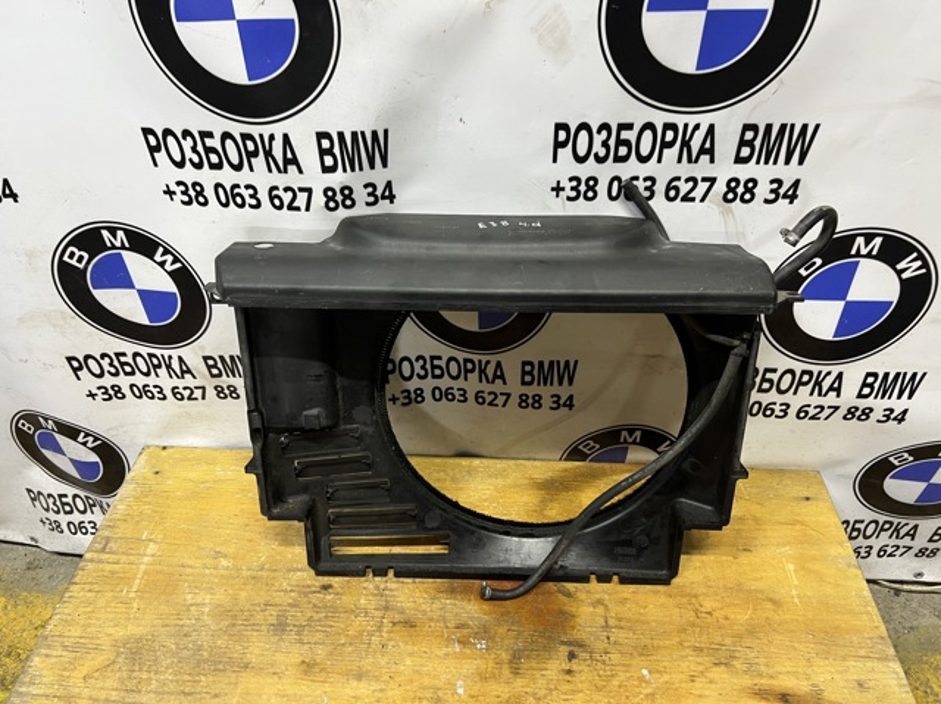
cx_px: 470
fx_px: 706
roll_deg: +2.1
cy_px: 352
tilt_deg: -41.3
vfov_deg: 53.0
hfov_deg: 67.3
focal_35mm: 26
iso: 125
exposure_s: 1/50
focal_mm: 5.7
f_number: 1.5
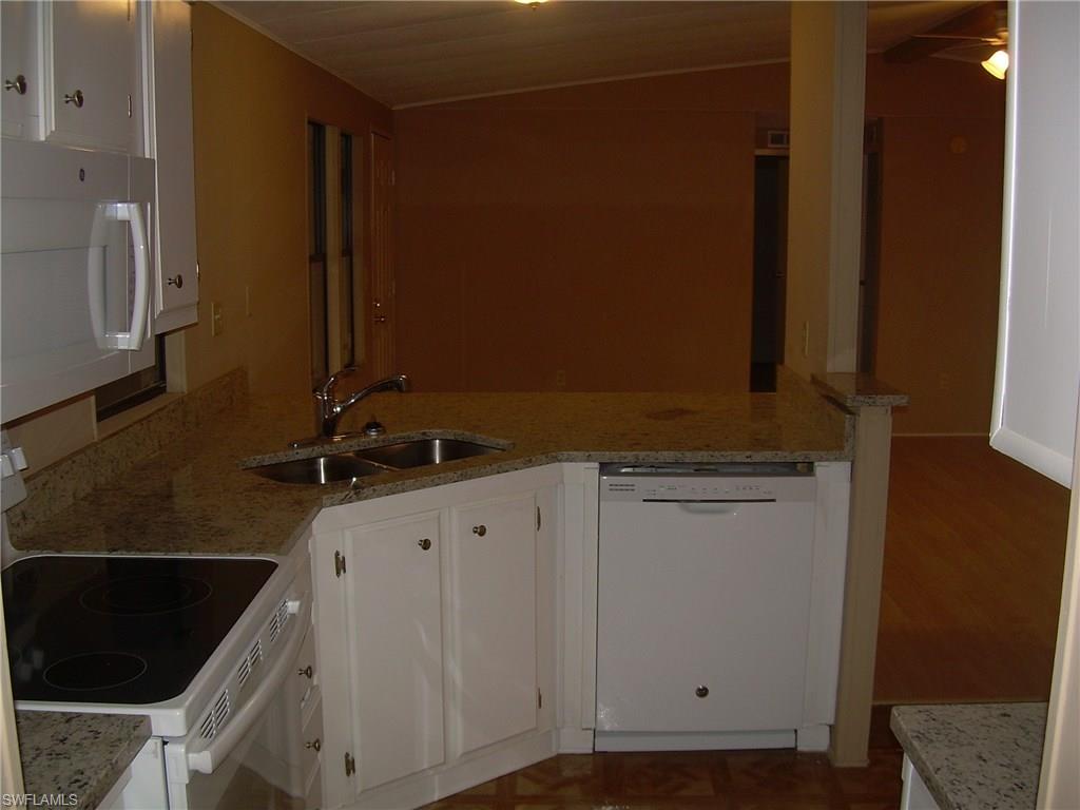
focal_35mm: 38
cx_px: 540
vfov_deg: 37.7
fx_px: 1186
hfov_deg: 49.0
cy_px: 405
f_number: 2.8
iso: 50
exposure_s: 1/60
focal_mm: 6.3
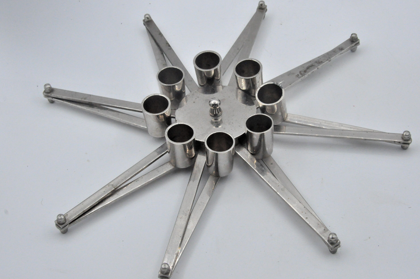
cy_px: 137
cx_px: 225
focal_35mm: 82
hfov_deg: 24.8
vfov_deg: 16.6
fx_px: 956
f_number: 18
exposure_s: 1/1000
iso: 3200
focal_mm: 48
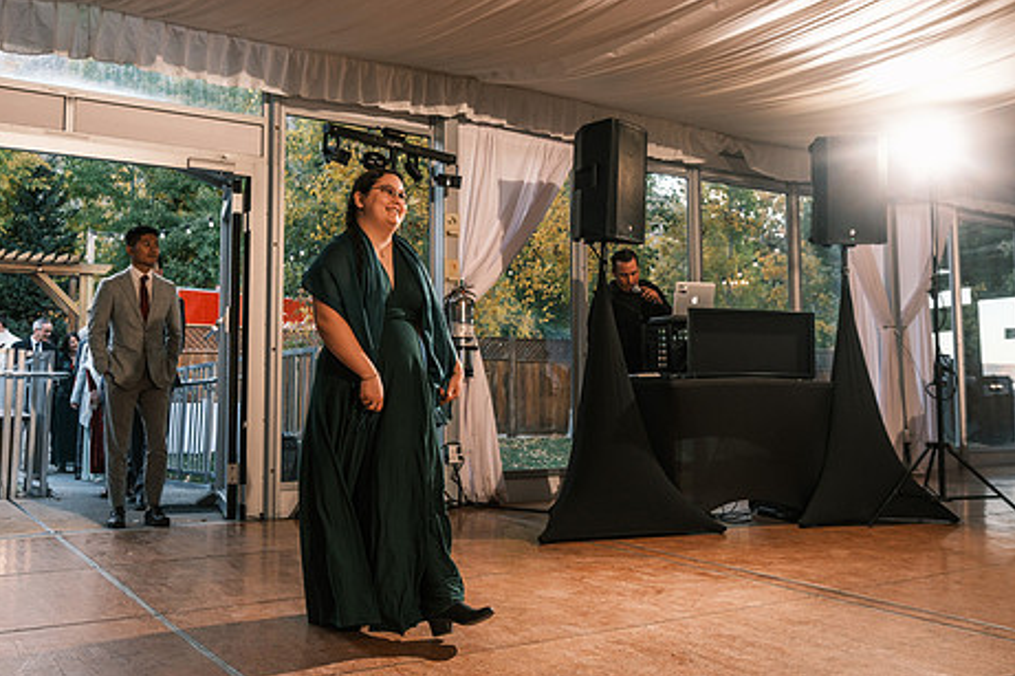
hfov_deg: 55.5
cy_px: 312
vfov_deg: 38.8
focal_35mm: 34
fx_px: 958
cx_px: 423
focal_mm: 18
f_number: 2.8
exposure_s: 1/250
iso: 400
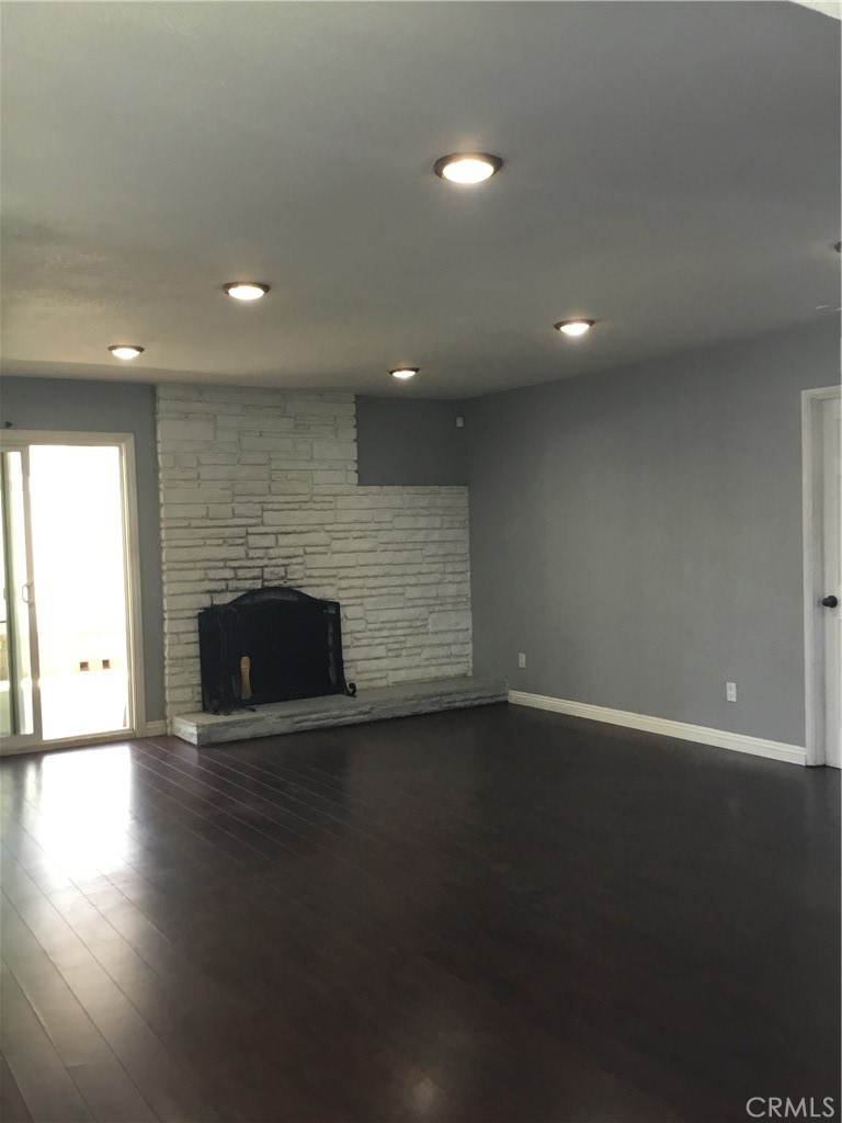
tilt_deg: -1.3
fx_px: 1005
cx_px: 421
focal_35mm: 31
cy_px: 562
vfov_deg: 58.4
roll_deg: +2.2
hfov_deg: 45.4
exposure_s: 1/30
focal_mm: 3.3
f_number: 2.4
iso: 64
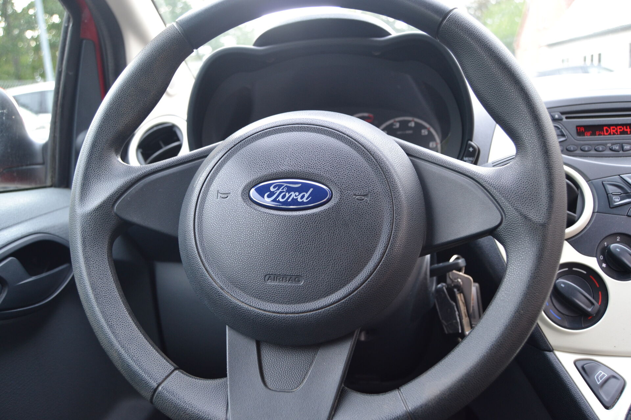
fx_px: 473
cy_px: 210
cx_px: 316
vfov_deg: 47.9
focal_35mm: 27
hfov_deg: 67.4
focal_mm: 18
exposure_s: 1/80
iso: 400
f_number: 4.5
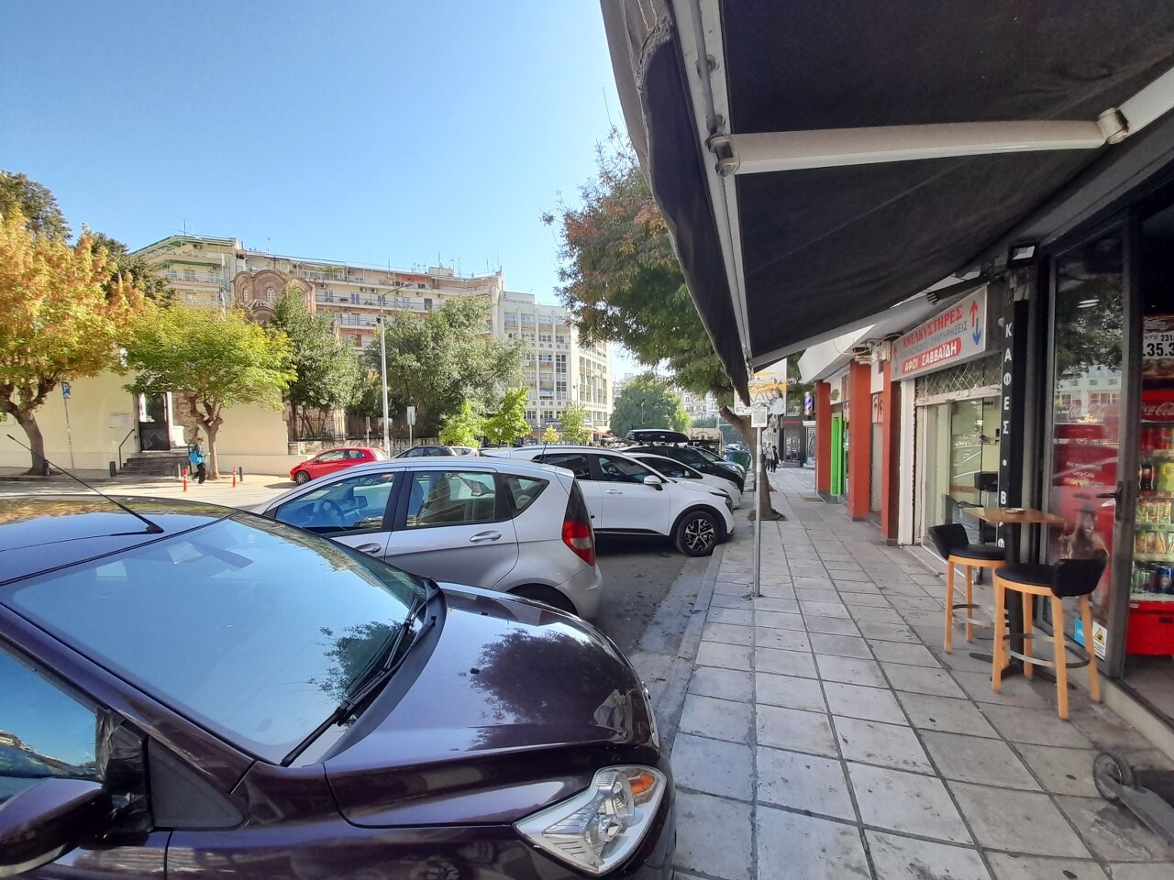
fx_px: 441
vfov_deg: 89.9
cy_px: 440
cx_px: 587
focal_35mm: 13
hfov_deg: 106.2
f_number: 2.2
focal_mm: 1.42
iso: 40
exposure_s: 1/276
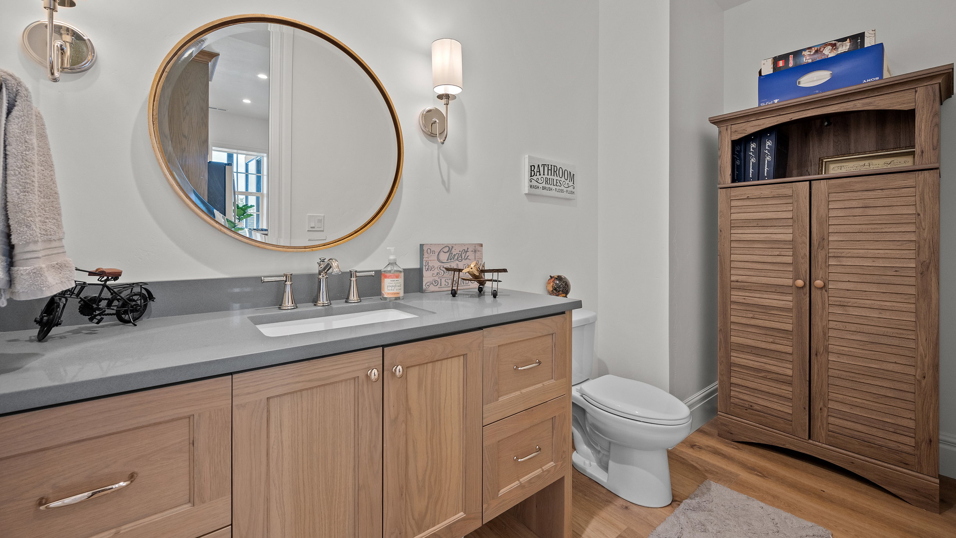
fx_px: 380
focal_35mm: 15
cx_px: 482
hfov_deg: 103.0
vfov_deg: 70.2
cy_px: 234
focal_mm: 14
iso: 500
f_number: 8
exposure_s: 1/1.25
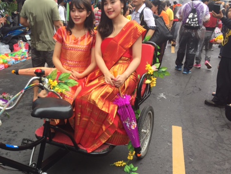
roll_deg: -4.4
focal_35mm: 41
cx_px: 70
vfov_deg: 35.1
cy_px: 99
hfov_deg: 44.8
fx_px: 274
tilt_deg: -18.2
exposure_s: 1/366
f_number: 2.2
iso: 32
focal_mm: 4.15
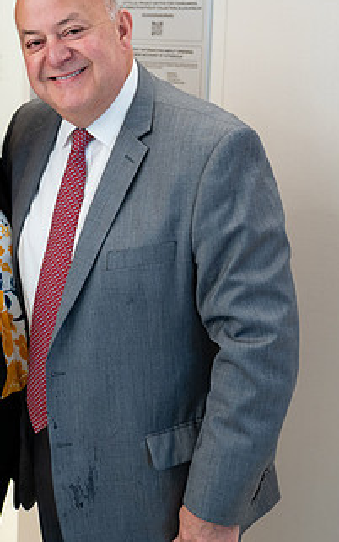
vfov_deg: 27.8
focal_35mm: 74
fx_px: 1095
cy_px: 206
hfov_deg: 17.4
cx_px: 59
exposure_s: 1/200
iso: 640
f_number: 3.2
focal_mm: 38
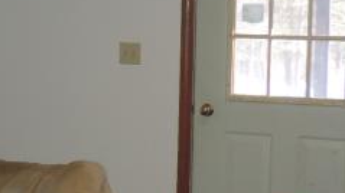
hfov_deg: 17.9
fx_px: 1042
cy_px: 85
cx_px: -72
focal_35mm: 114
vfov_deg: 10.6
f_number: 3.4
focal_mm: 7.6
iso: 200
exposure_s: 1/30
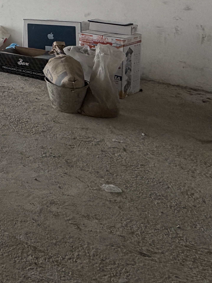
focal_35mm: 42
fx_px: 343
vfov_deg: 38.0
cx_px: -147
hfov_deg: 23.1
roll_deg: +1.3
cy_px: -21
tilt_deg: -0.3
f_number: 2.2
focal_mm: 2.22
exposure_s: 1/121
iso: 125
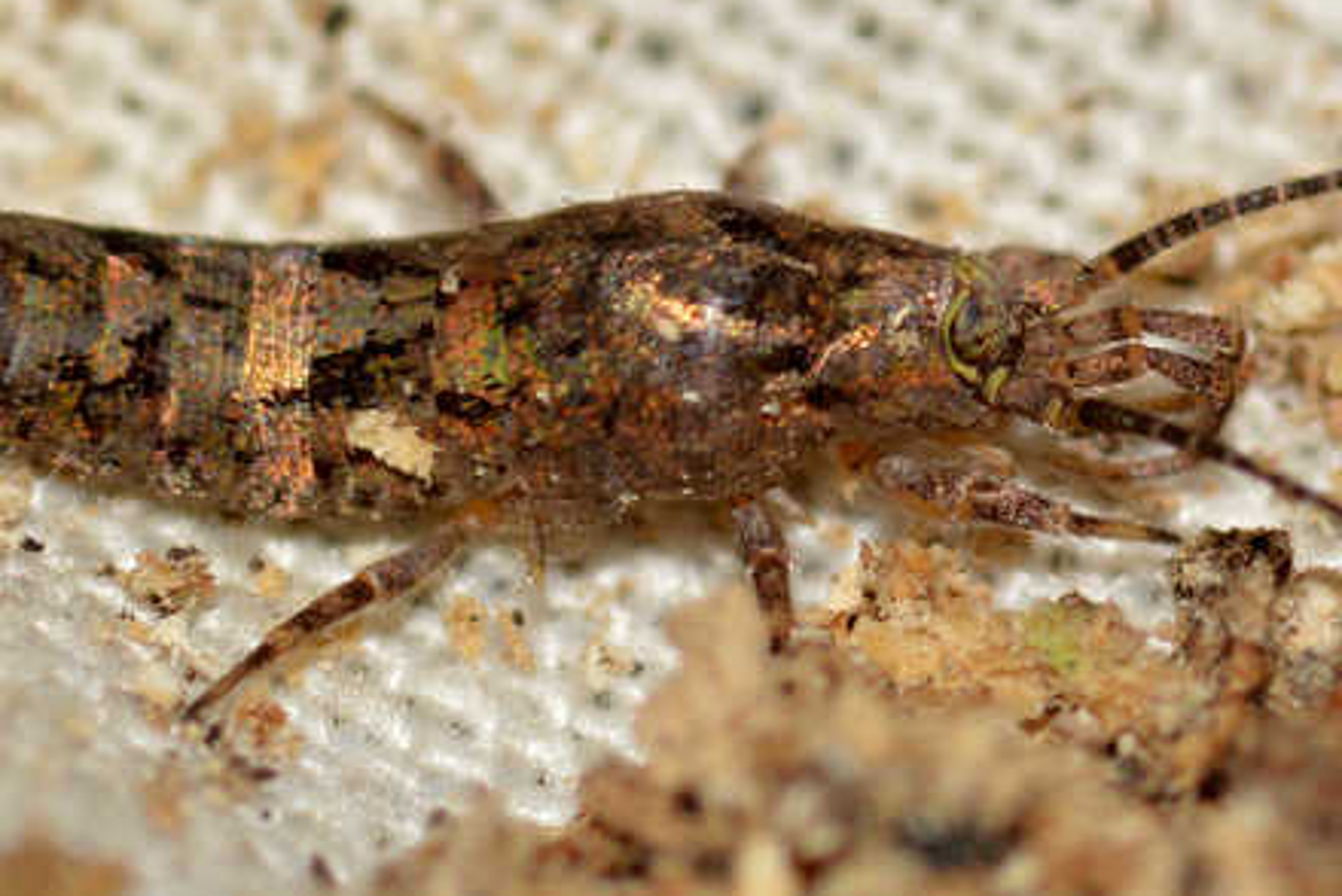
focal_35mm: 327
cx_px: 364
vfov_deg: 4.2
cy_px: 329
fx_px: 12197
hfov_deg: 6.3
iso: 100
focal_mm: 100
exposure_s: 1/200
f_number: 18
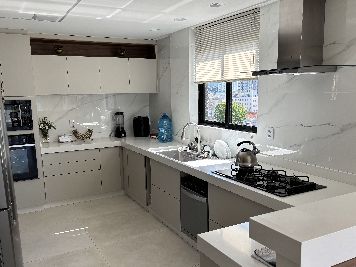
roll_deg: +1.1
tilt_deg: -9.7
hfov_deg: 56.8
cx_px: 175
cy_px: 149
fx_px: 329
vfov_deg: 44.1
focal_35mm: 32
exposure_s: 1/307
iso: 50
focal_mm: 5.96
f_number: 1.6
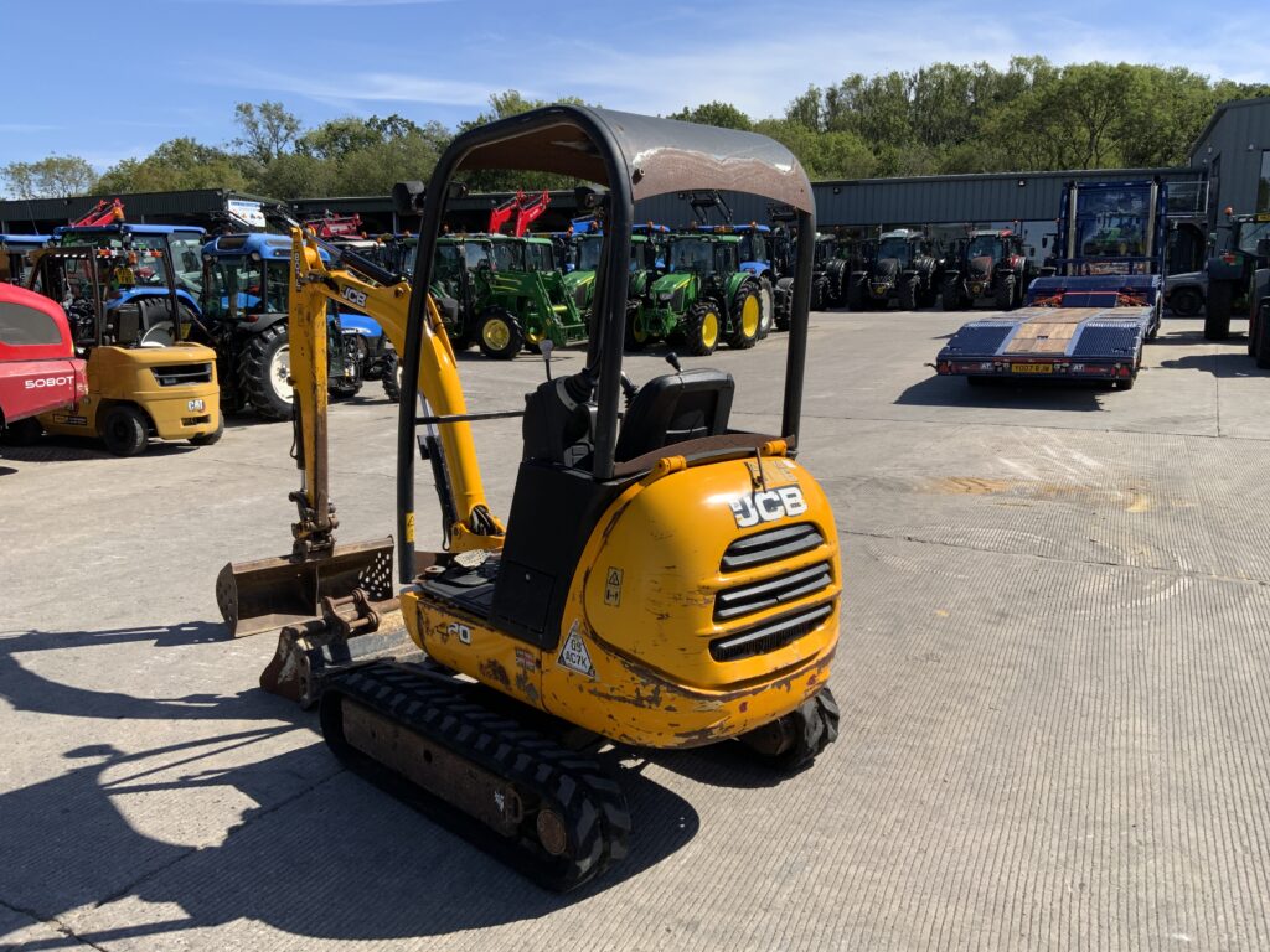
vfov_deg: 48.2
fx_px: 1064
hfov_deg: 61.7
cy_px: 476
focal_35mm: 29
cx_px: 635
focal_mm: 3
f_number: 1.8
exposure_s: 1/1626
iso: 16
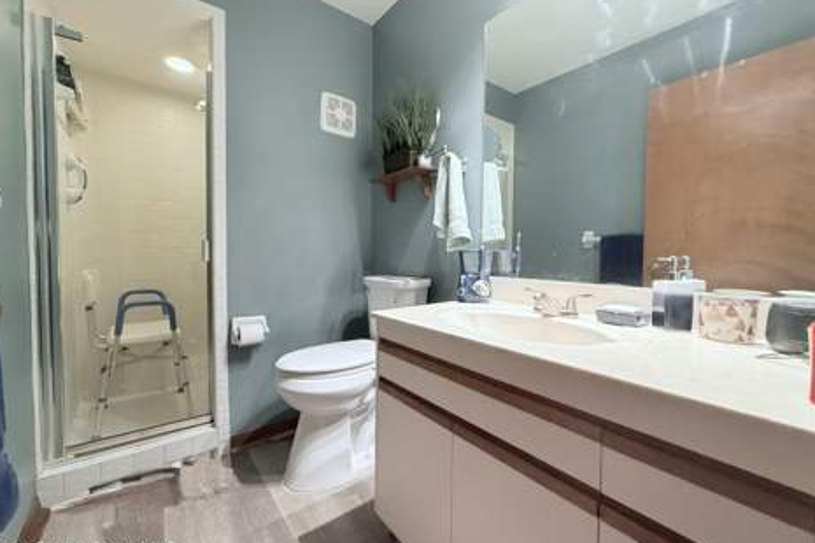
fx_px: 340
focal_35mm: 15
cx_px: 396
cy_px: 262
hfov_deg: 100.4
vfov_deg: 77.3
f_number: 2.2
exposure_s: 1/120
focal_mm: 2.22
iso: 500
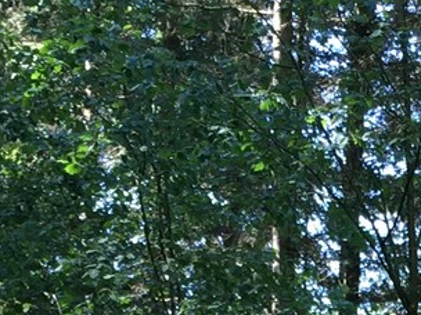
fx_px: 2226
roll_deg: -3.0
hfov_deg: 10.6
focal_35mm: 183
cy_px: 792
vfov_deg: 7.5
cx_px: 557
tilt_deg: -3.9
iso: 32
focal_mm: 4.15
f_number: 2.2
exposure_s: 1/50
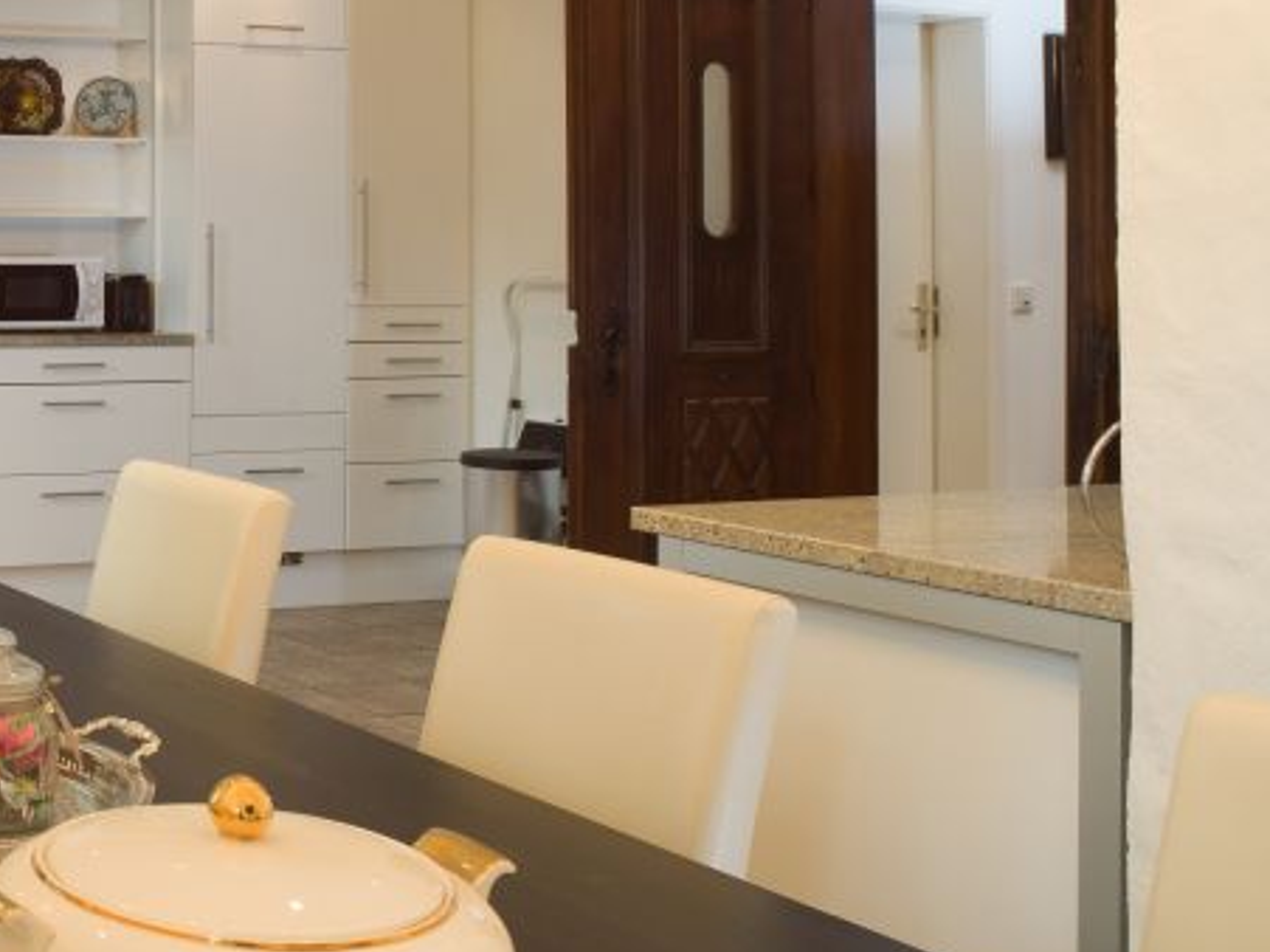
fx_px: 1651
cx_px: -86
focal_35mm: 45
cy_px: 352
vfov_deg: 32.0
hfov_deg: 36.4
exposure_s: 1/3.33
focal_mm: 24
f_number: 11
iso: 400
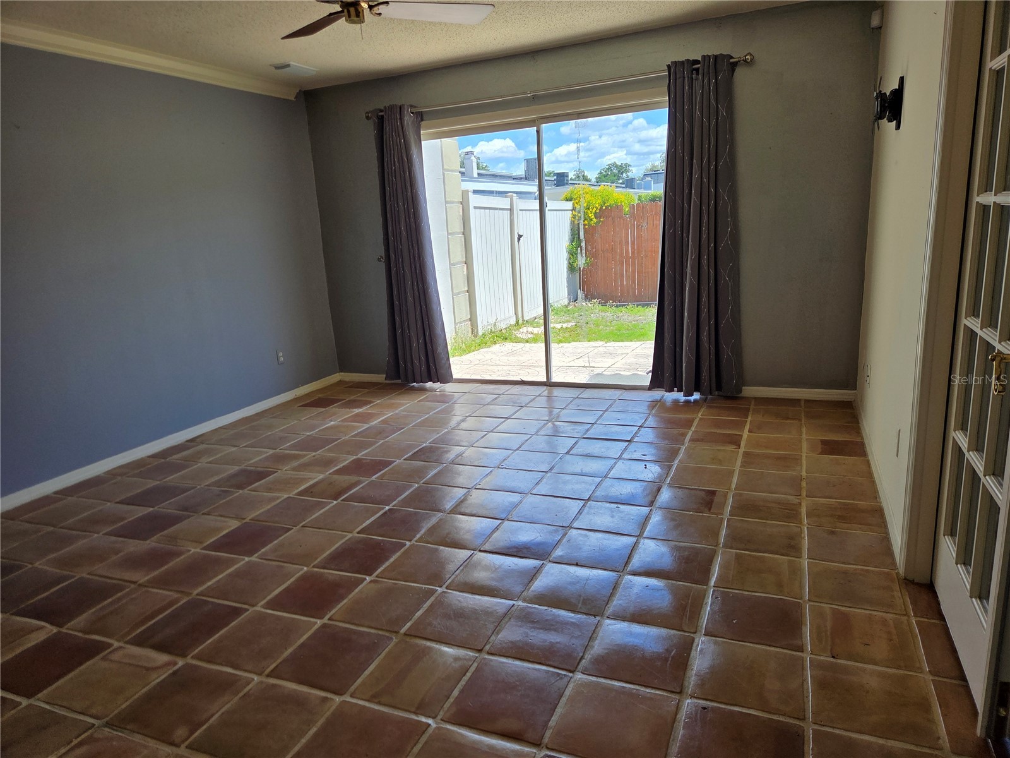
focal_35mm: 23
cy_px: 379
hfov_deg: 73.9
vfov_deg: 58.9
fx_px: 671
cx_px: 505
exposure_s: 1/1700
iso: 80
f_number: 1.8
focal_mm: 5.4
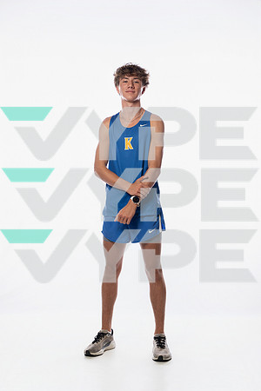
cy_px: 196
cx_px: 130
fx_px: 761
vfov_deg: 28.8
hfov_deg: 19.5
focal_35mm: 70
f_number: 5.6
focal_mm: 70
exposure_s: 1/250
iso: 640
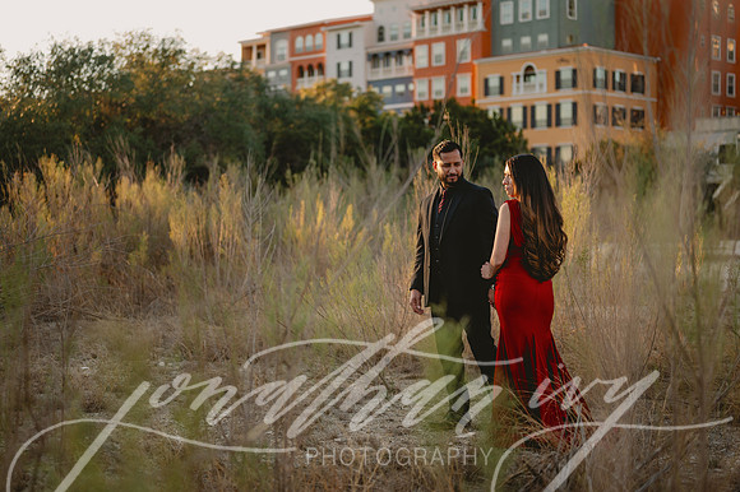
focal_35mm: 55
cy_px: 236
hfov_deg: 36.5
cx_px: 355
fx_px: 1122
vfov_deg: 24.7
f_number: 1.8
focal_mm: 50
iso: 50
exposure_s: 1/800
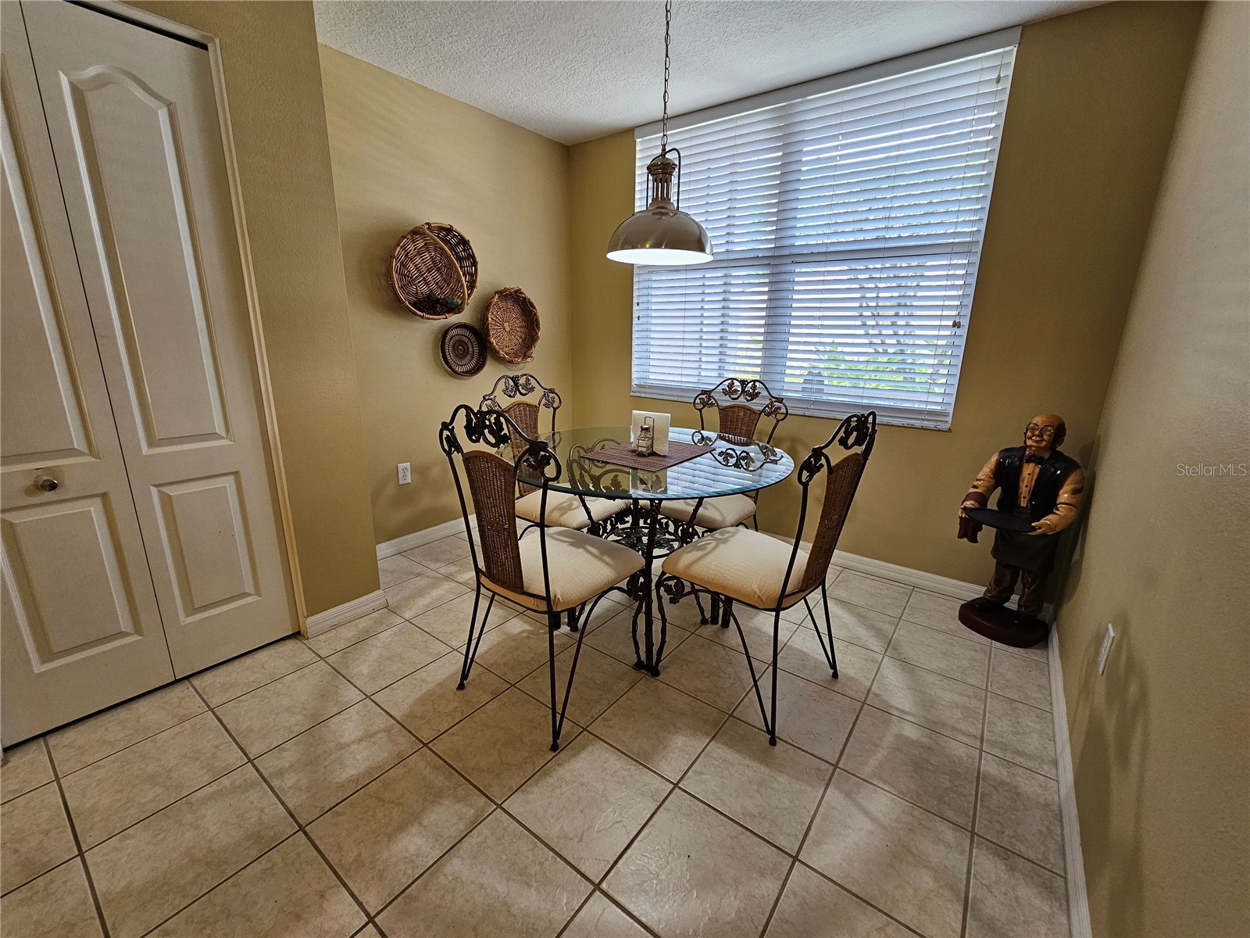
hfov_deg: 106.2
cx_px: 625
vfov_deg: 89.9
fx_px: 469
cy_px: 469
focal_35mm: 13
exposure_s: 1/60
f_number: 2.2
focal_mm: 2.2
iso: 125
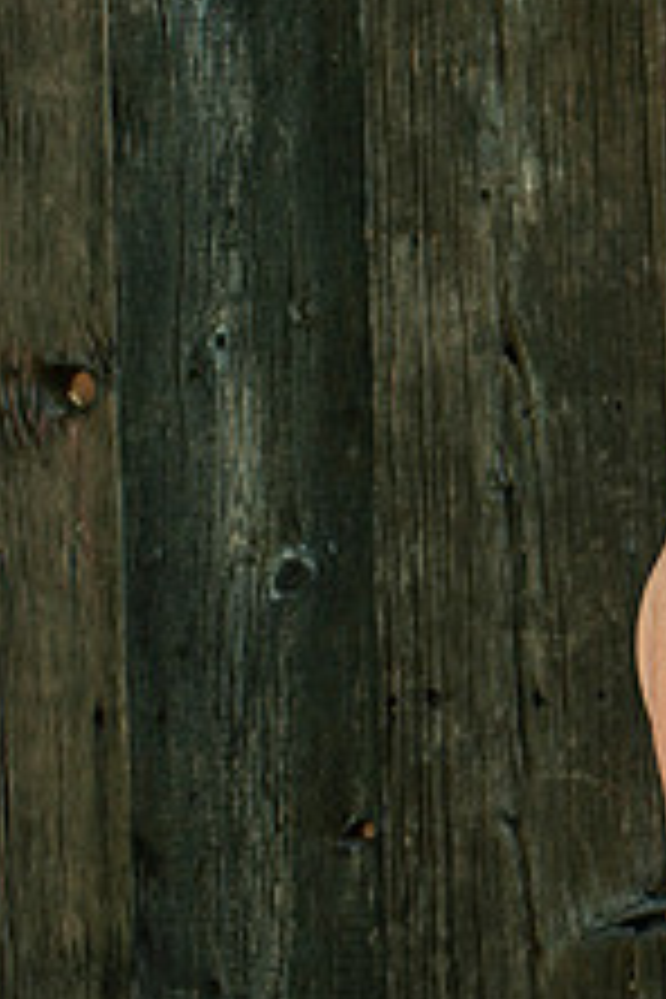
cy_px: 414
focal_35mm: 209
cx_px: 1102
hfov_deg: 6.5
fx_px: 5799
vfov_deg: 9.8
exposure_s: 1/250
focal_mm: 80
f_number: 3.2
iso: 160
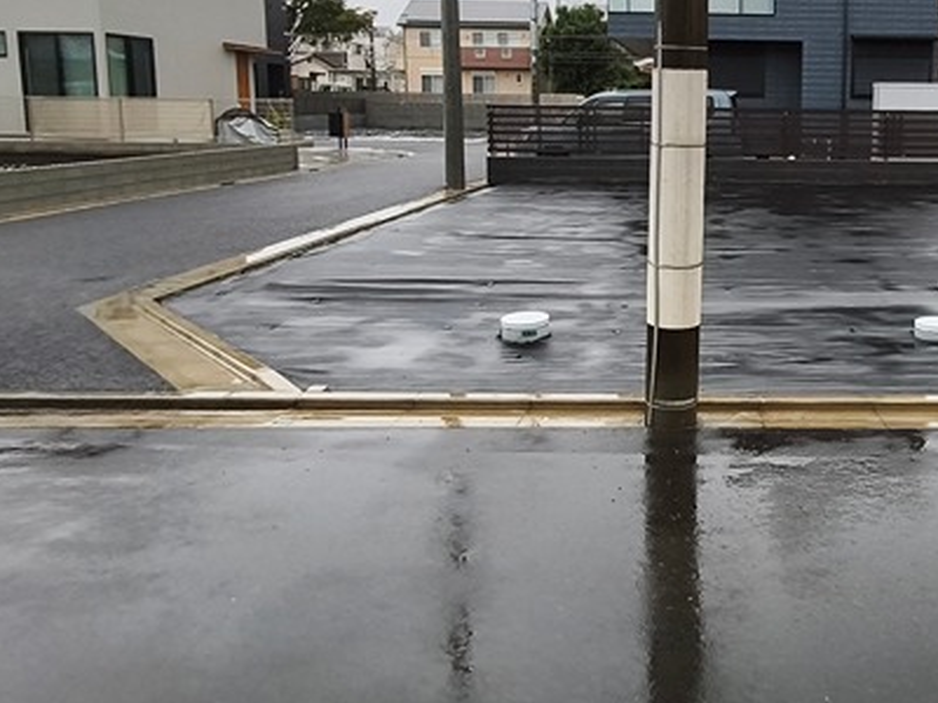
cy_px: 213
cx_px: 741
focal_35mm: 30
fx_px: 813
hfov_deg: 56.0
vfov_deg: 45.8
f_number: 2.2
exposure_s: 1/502
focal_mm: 1.67
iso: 50
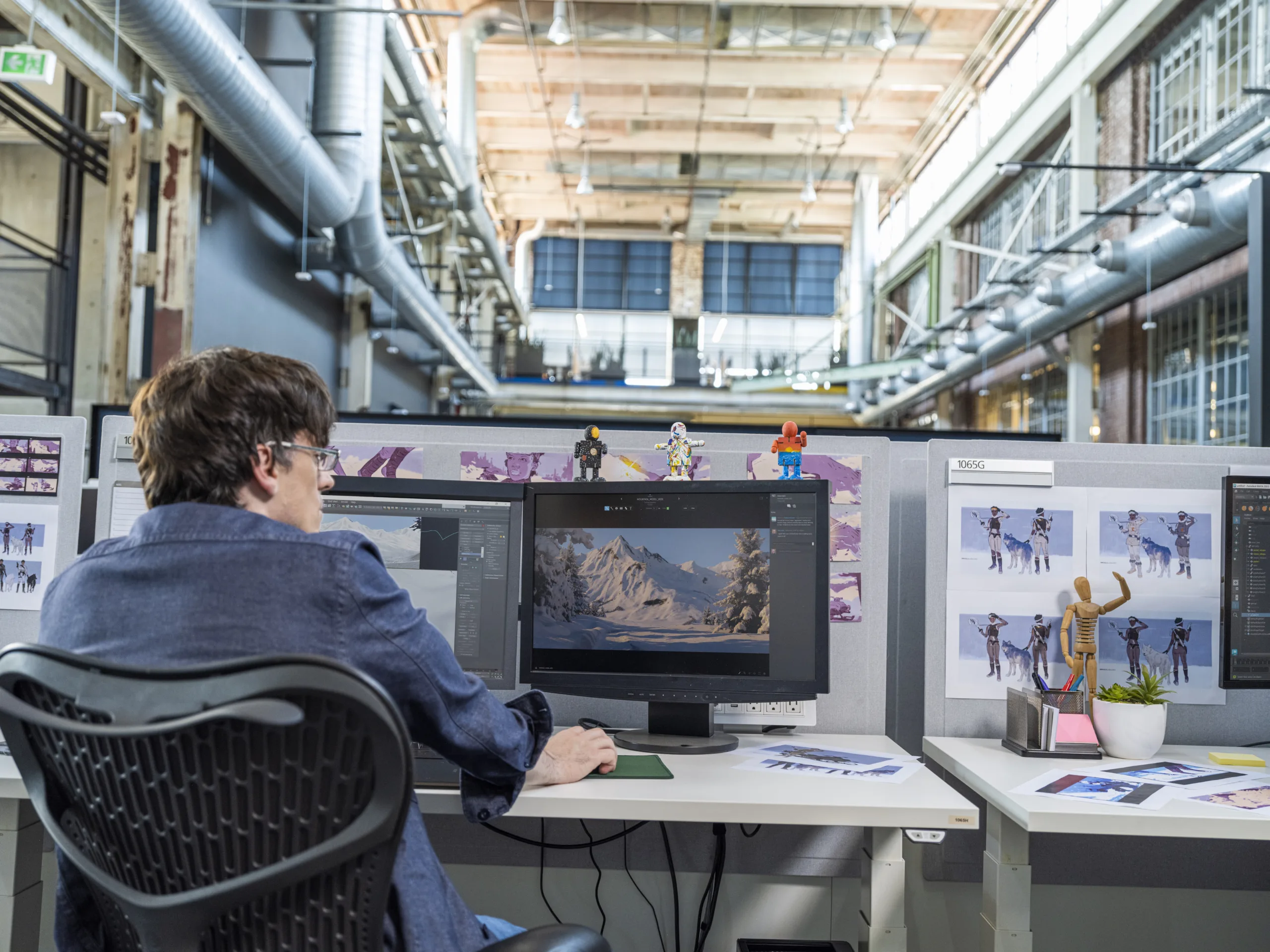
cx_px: 635
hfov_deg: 54.0
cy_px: 476
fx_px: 1247
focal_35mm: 34
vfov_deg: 41.8
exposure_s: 1/125
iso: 1250
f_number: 4
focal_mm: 43.3
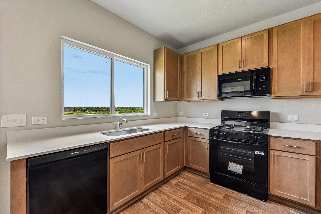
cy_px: 107
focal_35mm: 15
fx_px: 134
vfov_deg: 77.3
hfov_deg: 100.4
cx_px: 160
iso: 160
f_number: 8
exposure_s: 1/15
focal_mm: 15
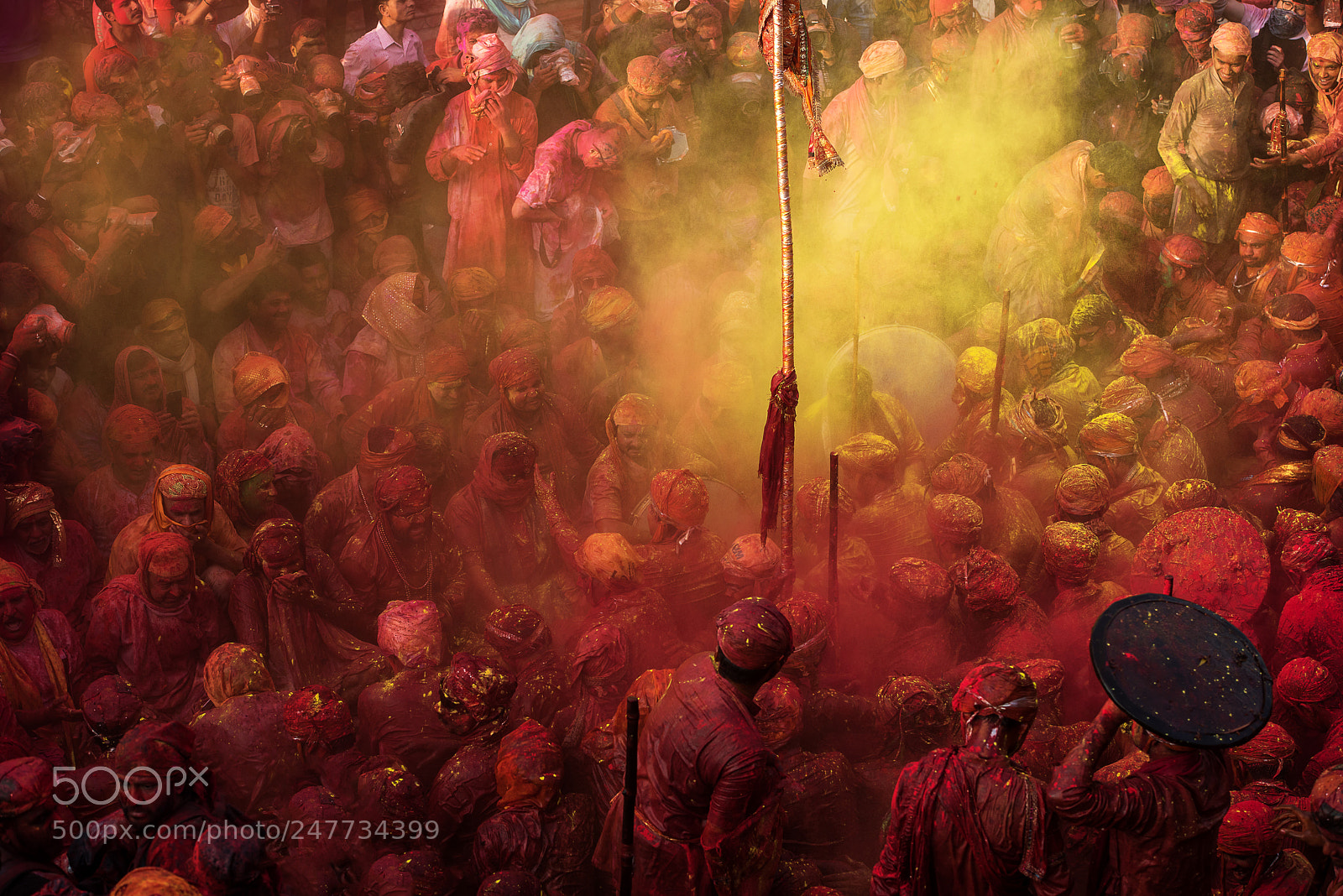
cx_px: 672
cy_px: 448
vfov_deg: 18.2
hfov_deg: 27.0
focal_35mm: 75
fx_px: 2799
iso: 100
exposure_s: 1/400
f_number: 5
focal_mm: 75
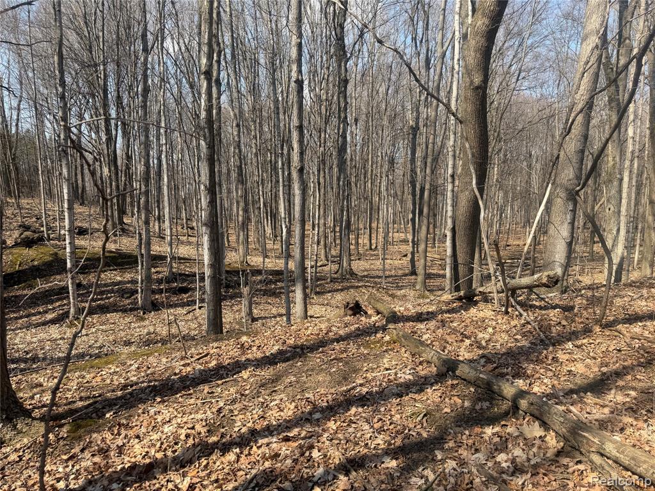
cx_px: 328
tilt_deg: -4.9
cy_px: 246
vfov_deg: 56.8
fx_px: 454
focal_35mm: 24
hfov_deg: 71.6
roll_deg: +0.0
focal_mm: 6.76
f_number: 1.78
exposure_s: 1/2299
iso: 80
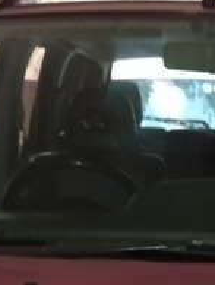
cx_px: 218
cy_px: 374
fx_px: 660
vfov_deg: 21.9
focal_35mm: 80
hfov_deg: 18.0
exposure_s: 1/14.3
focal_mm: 3.96
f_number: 1.8
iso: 3459
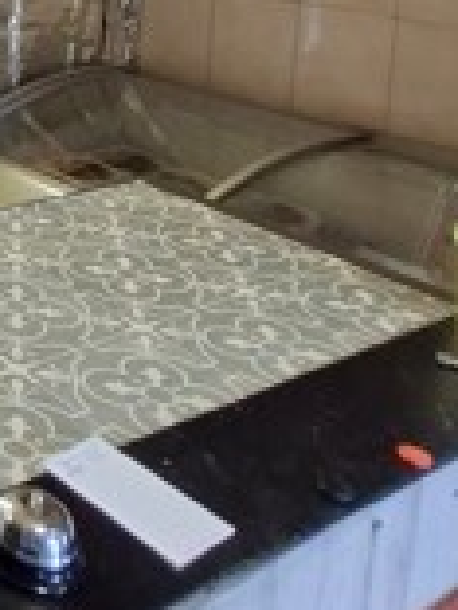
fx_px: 882
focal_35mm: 50
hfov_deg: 21.6
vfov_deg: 33.4
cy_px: -59
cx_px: -313
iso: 250
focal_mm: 1.74
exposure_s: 1/24
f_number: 2.2
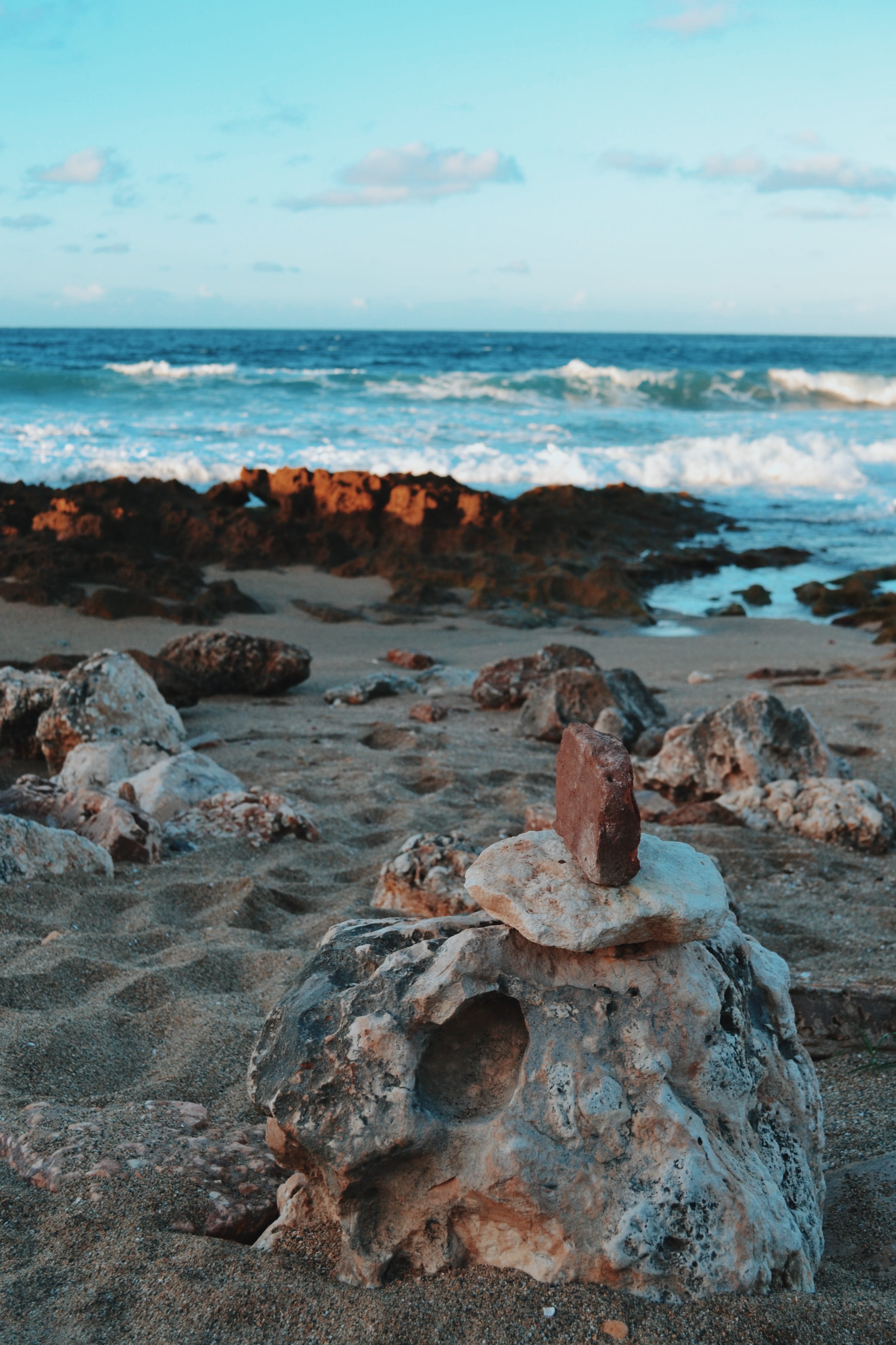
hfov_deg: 31.9
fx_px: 1568
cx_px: 448
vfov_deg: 46.4
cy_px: 672
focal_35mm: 42
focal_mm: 28
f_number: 5.6
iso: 160
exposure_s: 1/125
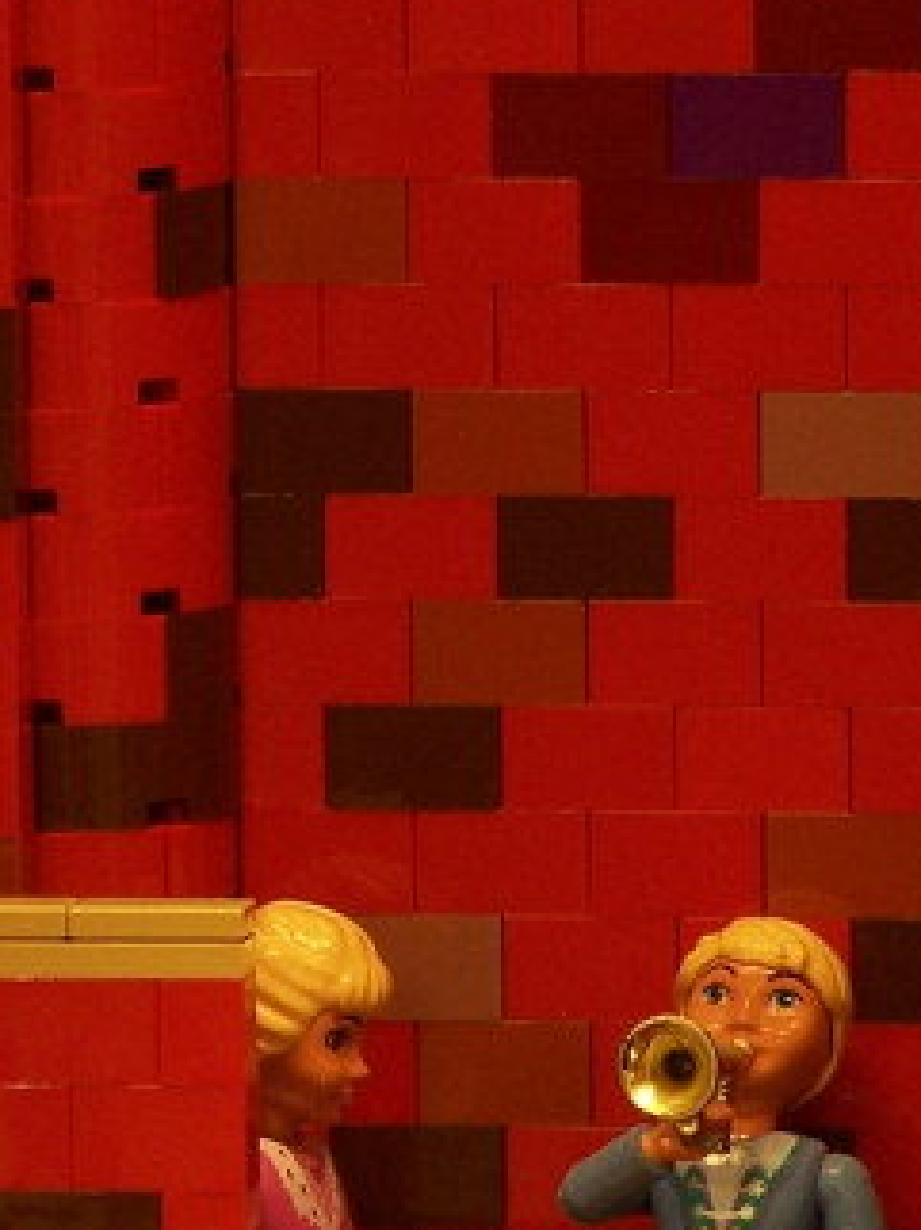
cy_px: 707
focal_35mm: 757
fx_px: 26890
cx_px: 214
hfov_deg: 2.0
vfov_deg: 2.6
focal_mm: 39.5
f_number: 3.3
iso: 80
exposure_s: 1/2
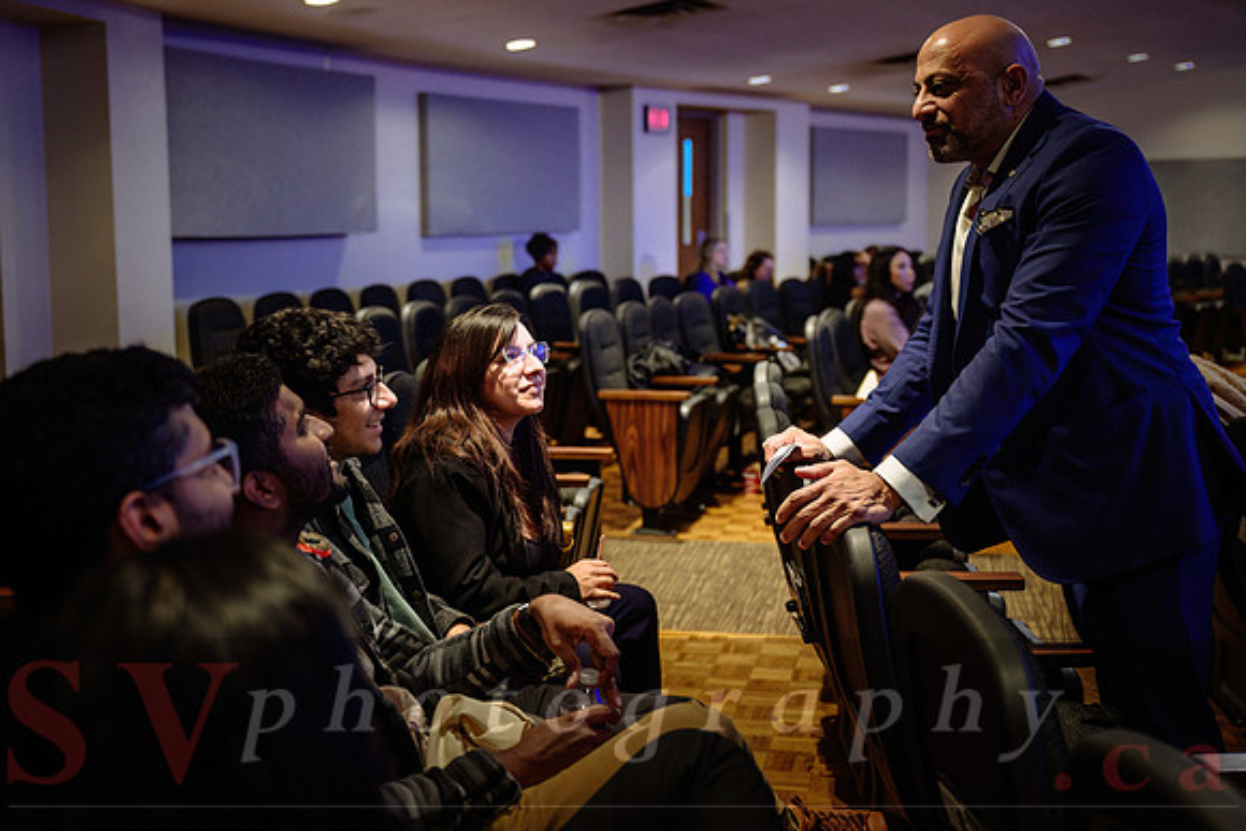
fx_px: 1475
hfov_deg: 45.8
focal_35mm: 43
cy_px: 377
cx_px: 623
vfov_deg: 31.5
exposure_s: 1/50
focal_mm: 39
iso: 1600
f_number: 2.8
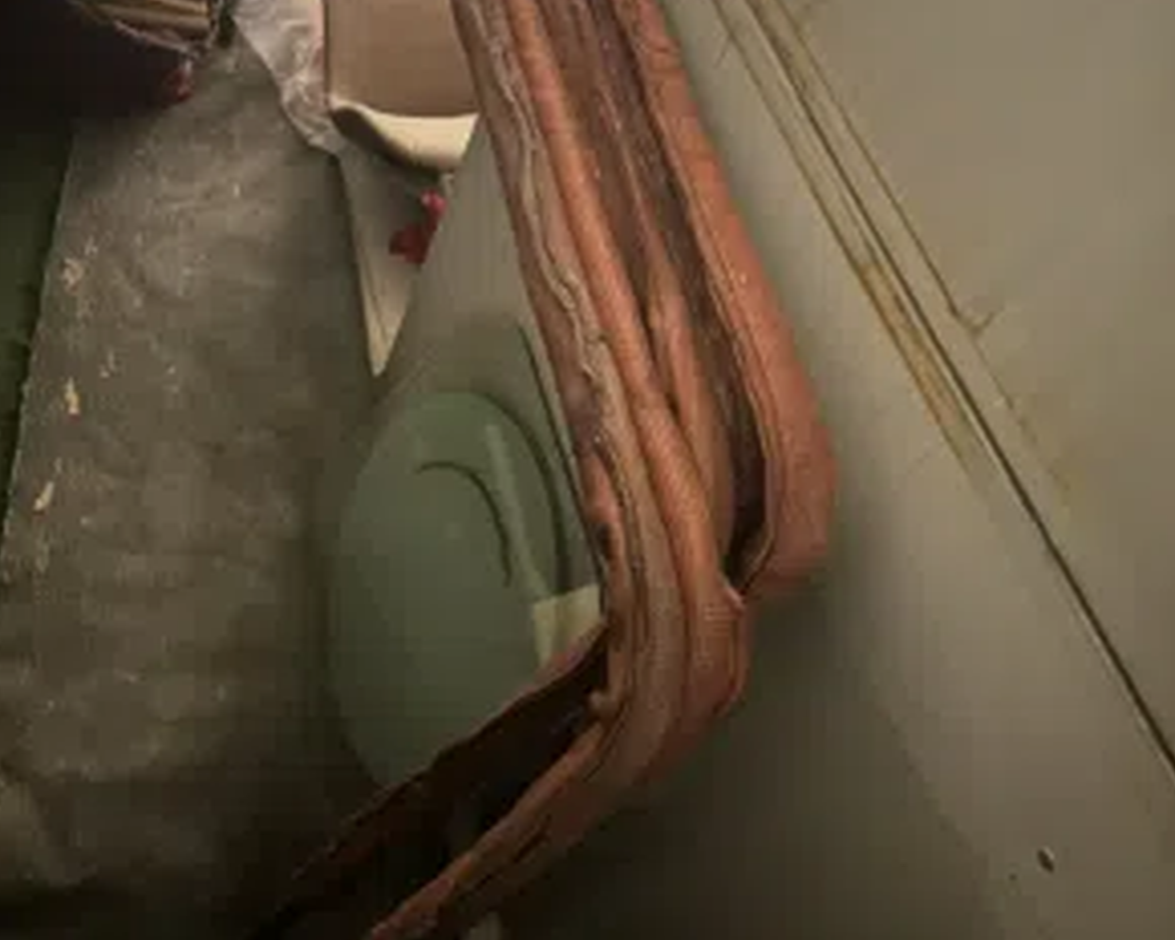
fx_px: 1217
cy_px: 328
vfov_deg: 41.8
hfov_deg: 51.5
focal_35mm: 35
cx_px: 592
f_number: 1.5
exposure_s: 1/9
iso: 800
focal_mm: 5.7
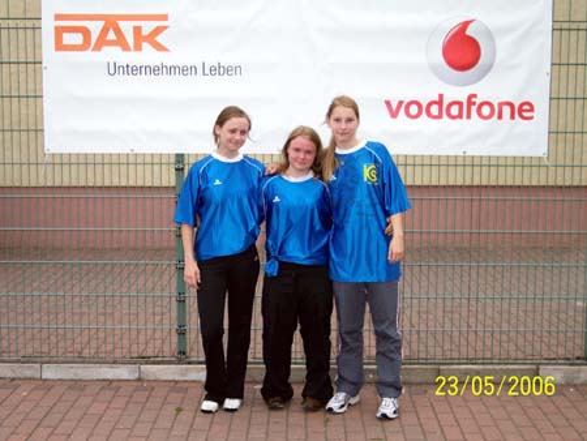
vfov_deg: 28.6
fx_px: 865
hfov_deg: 37.5
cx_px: 294
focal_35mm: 51
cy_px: 220
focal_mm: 10.7
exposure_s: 1/700
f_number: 3.4
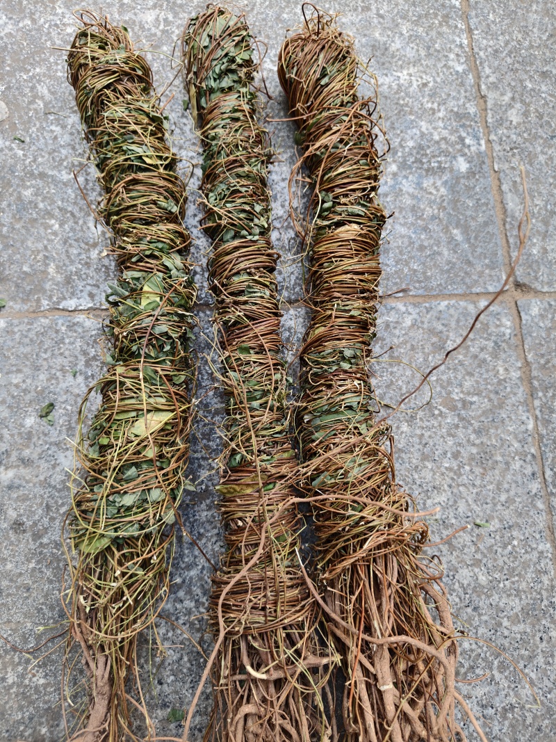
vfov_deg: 73.9
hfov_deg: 58.9
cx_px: 278
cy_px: 371
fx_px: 493
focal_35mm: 23
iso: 102
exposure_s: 1/100
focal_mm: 5.56
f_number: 1.88
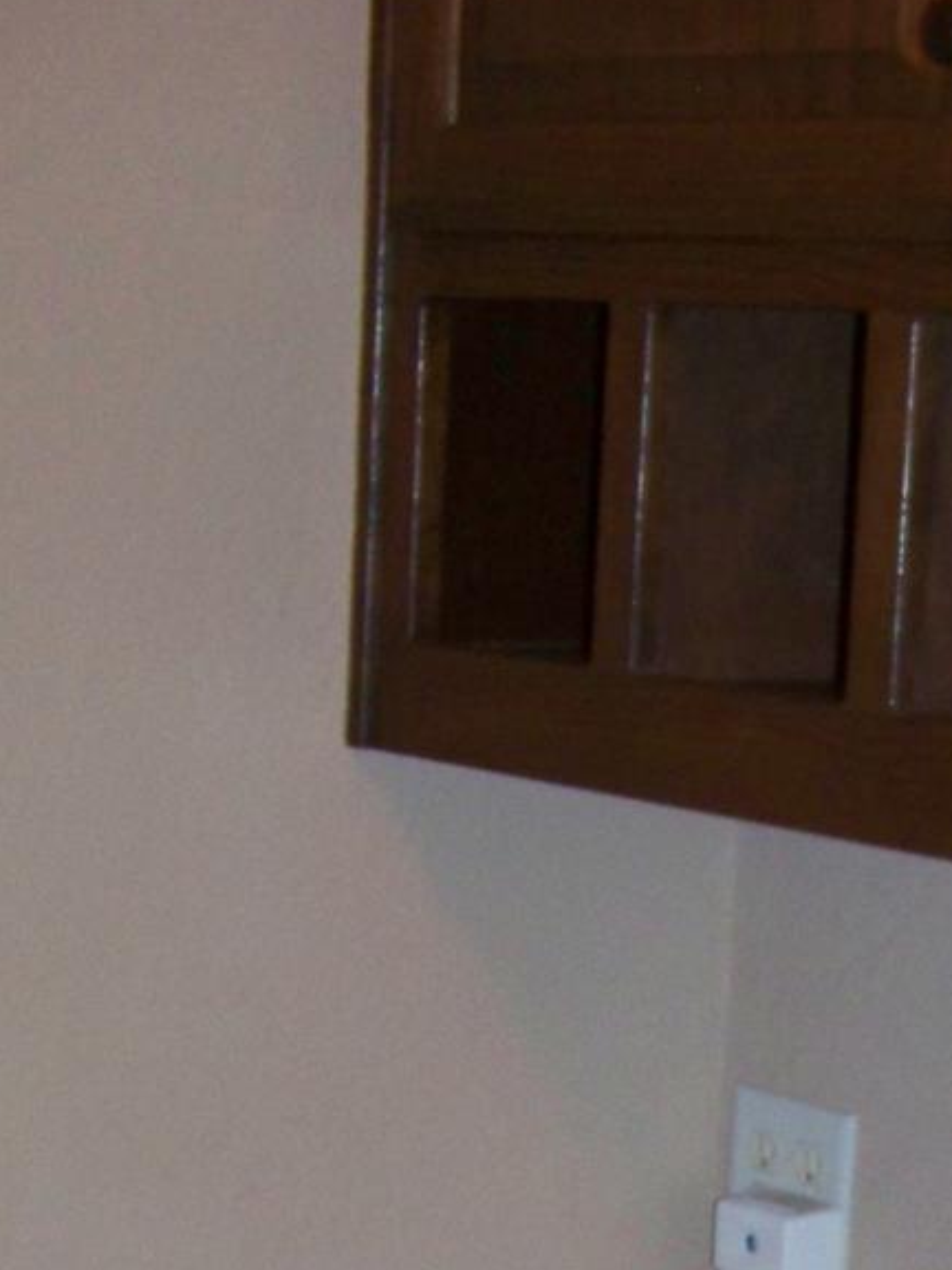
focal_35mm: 96
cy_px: 1627
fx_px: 3520
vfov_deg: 19.0
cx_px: 915
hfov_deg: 15.2
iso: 200
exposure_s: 1/30
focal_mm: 5.85
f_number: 2.8
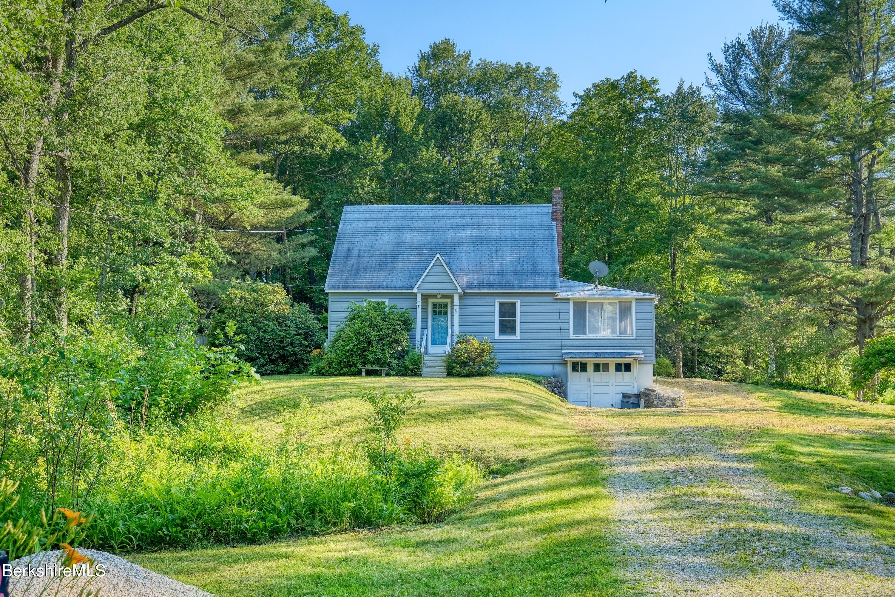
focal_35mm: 36
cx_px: 448
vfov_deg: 36.9
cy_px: 298
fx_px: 895
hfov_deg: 53.1
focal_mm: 24
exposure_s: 1/70
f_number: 4
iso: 400
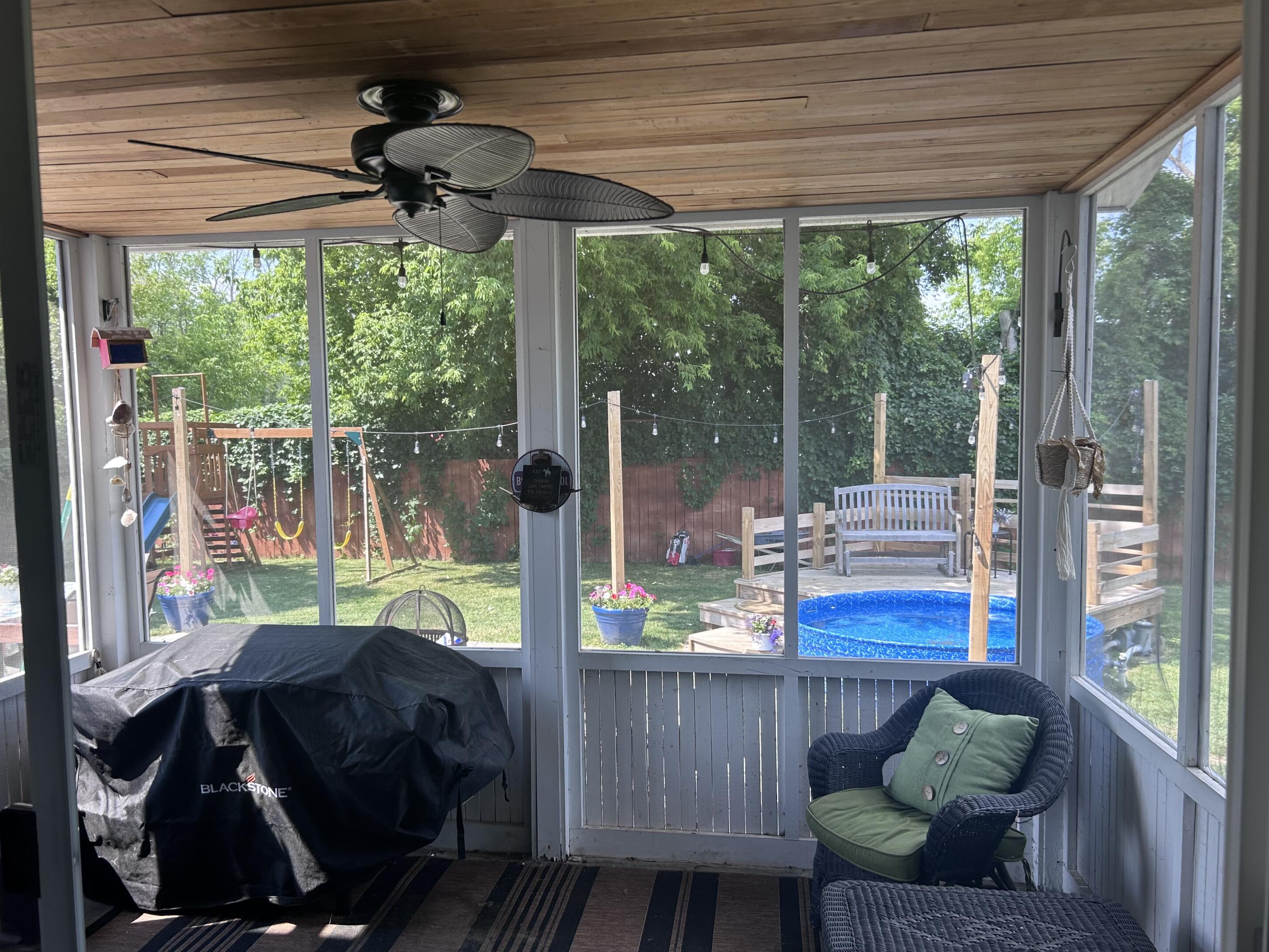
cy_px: 488
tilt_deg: -3.6
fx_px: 990
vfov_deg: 51.4
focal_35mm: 27
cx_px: 615
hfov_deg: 65.3
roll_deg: +1.4
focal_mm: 5.7
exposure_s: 1/397
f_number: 1.5
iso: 50
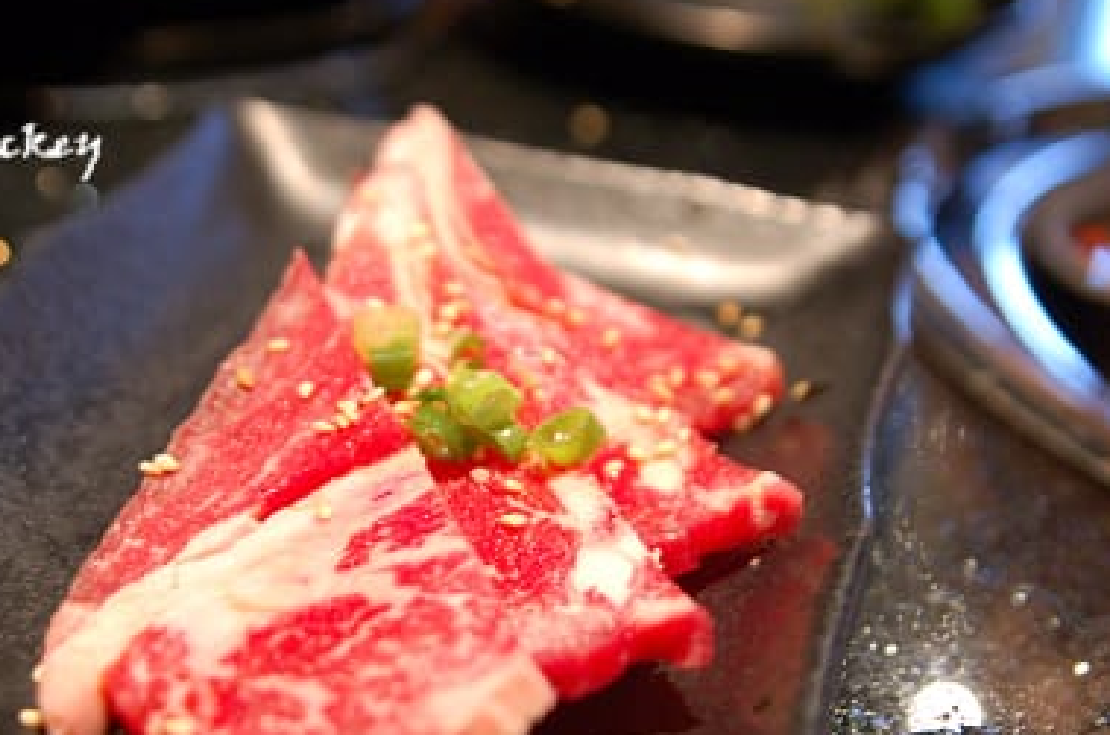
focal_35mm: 71
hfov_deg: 28.5
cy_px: 501
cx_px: 472
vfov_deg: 19.0
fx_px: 2185
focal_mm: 32
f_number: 4
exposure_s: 1/20
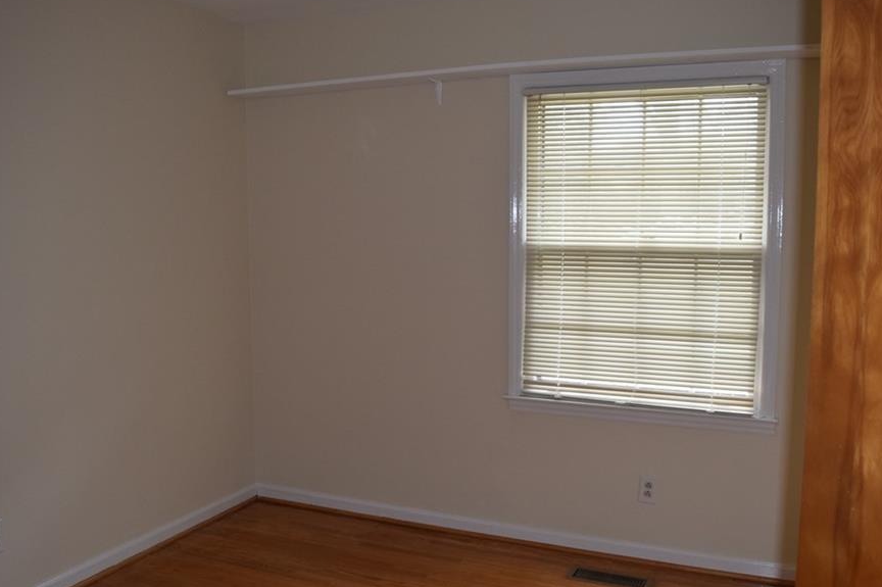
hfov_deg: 58.7
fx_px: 784
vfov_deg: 41.0
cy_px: 316
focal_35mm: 32
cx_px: 451
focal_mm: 18
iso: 800
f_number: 5
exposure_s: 1/100
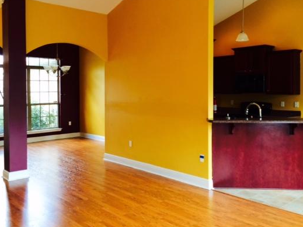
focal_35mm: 37
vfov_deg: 38.5
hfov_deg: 50.1
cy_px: 95
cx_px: 151
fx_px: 324
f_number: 2.2
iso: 40
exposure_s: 1/30
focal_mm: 4.12
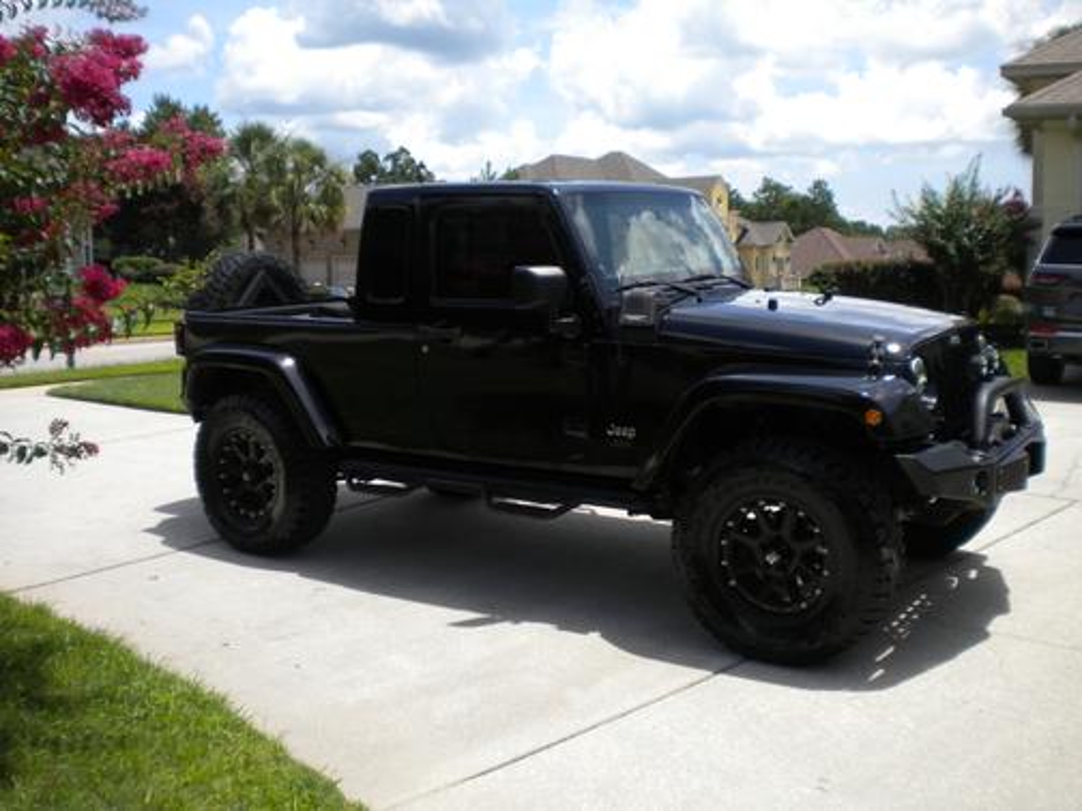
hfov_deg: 52.6
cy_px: 406
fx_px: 1094
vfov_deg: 40.7
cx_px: 541
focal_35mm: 35
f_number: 4.6
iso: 80
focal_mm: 6.3
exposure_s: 1/580
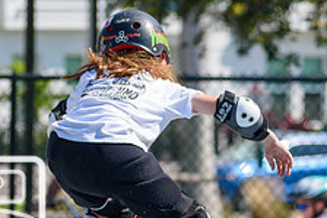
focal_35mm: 642
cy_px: 166
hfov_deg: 3.2
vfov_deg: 2.1
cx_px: 282
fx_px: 5827
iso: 320
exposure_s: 1/2000
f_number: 5.6
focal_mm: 165
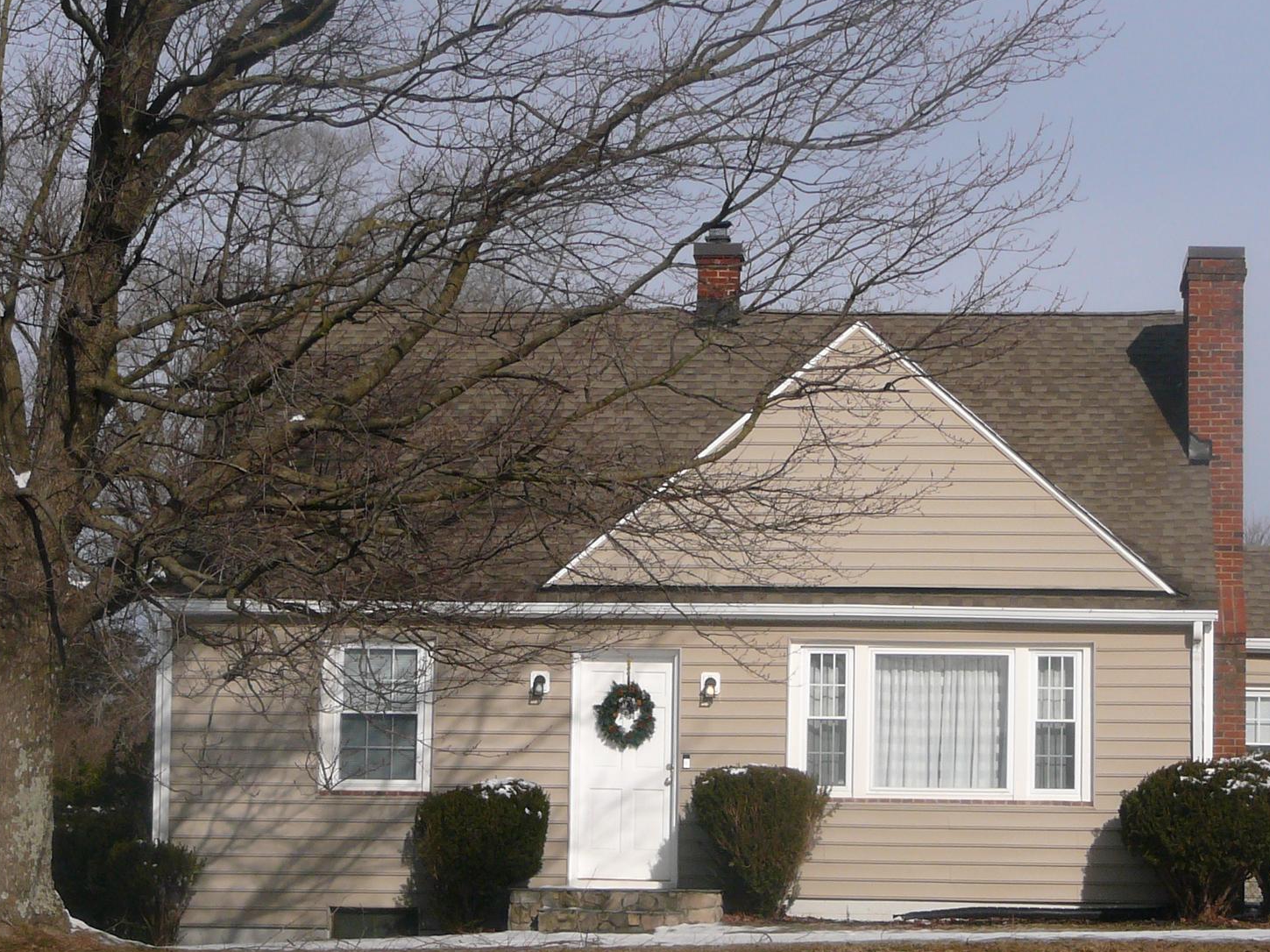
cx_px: 665
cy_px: 613
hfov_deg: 16.0
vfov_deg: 12.0
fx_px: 4512
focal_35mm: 123
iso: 80
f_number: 6.3
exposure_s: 1/500
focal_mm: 13
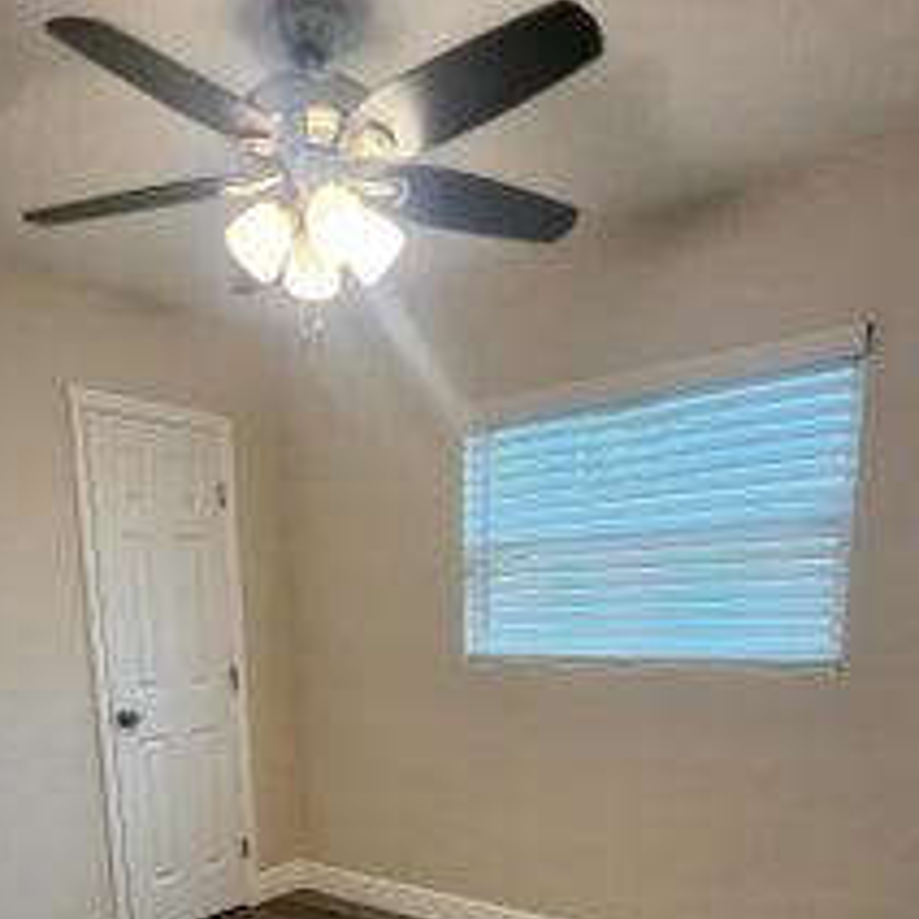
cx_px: 381
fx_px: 781
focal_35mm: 26
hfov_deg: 60.6
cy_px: 793
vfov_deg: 54.6
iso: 125
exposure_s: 1/60
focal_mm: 2.2
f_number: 2.2
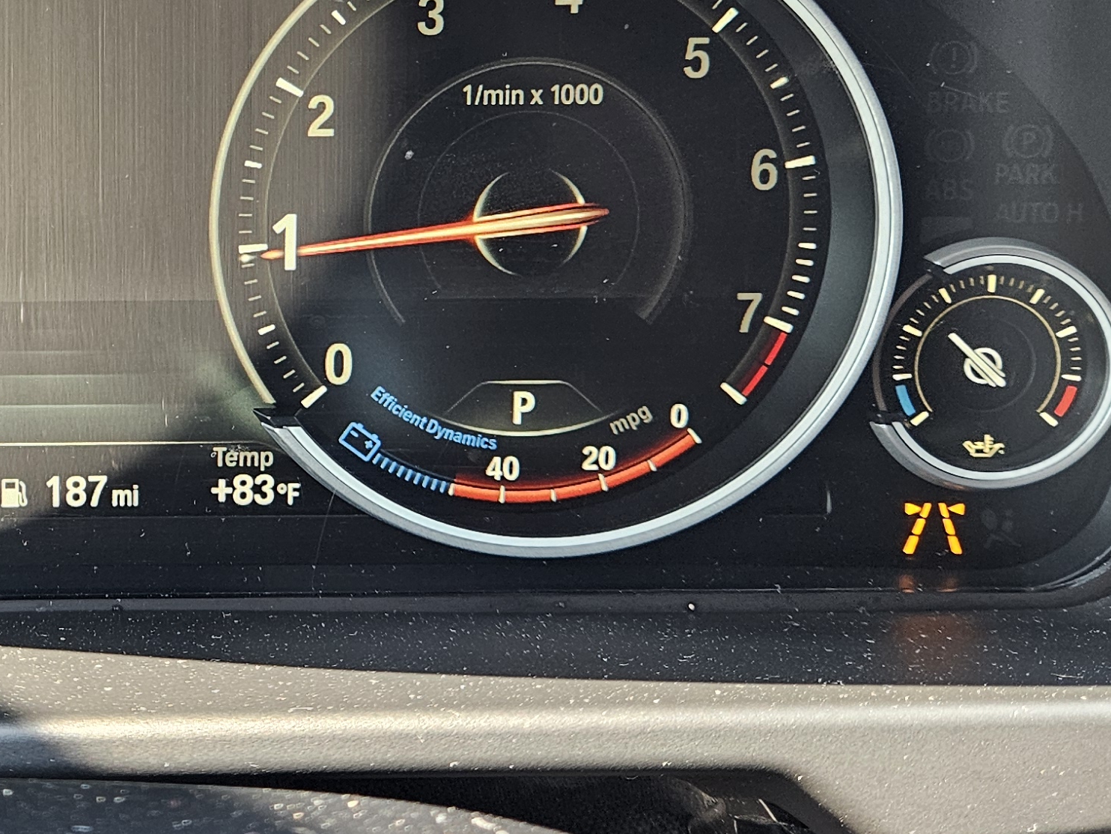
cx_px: -31
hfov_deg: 29.0
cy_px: 176
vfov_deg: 23.3
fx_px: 1990
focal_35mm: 62
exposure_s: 1/120
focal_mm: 5.4
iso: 125
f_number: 1.8
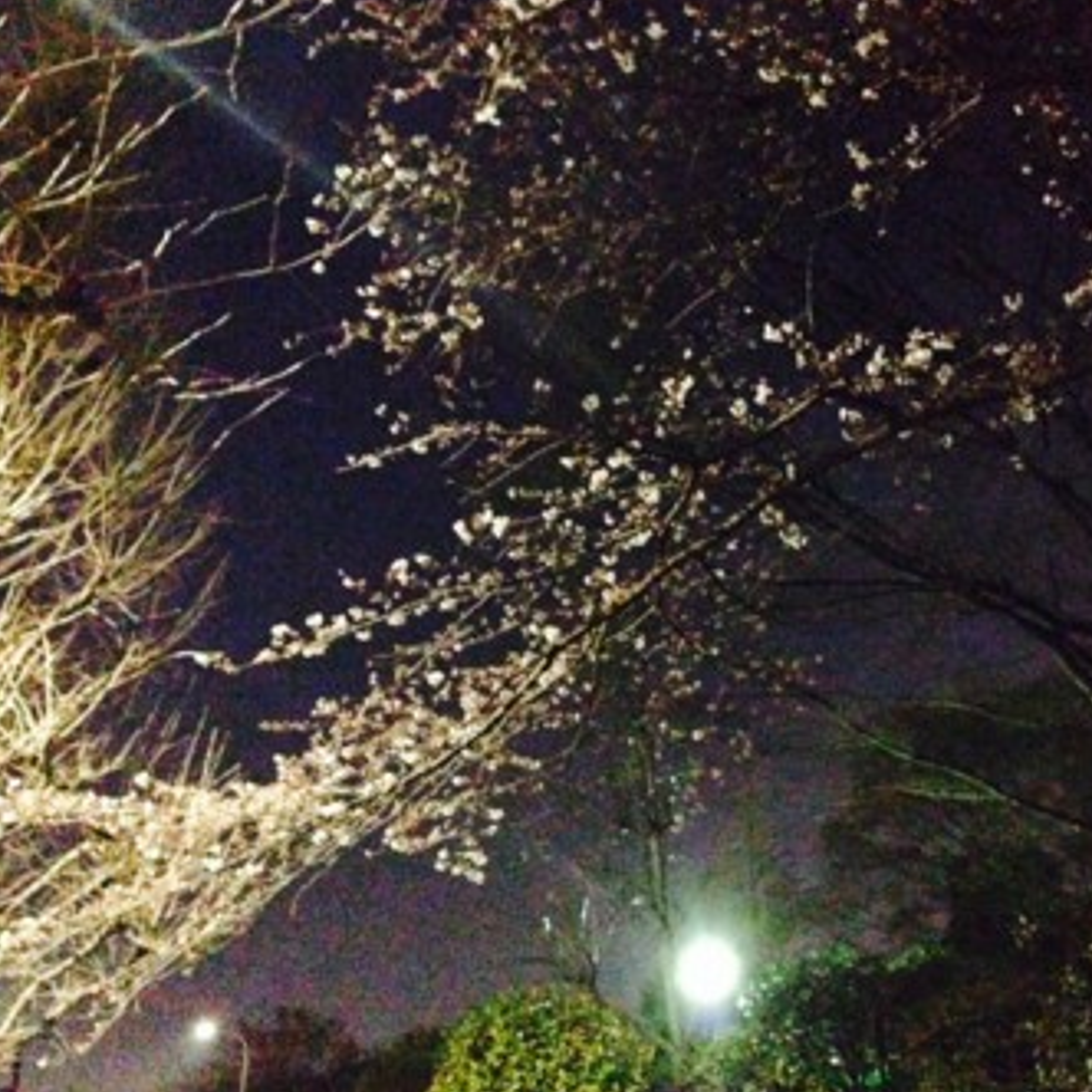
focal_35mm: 79
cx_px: 684
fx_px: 2820
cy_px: 546
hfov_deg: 21.9
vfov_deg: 21.9
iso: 3200
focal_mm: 4.12
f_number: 2.4
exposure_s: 1/15
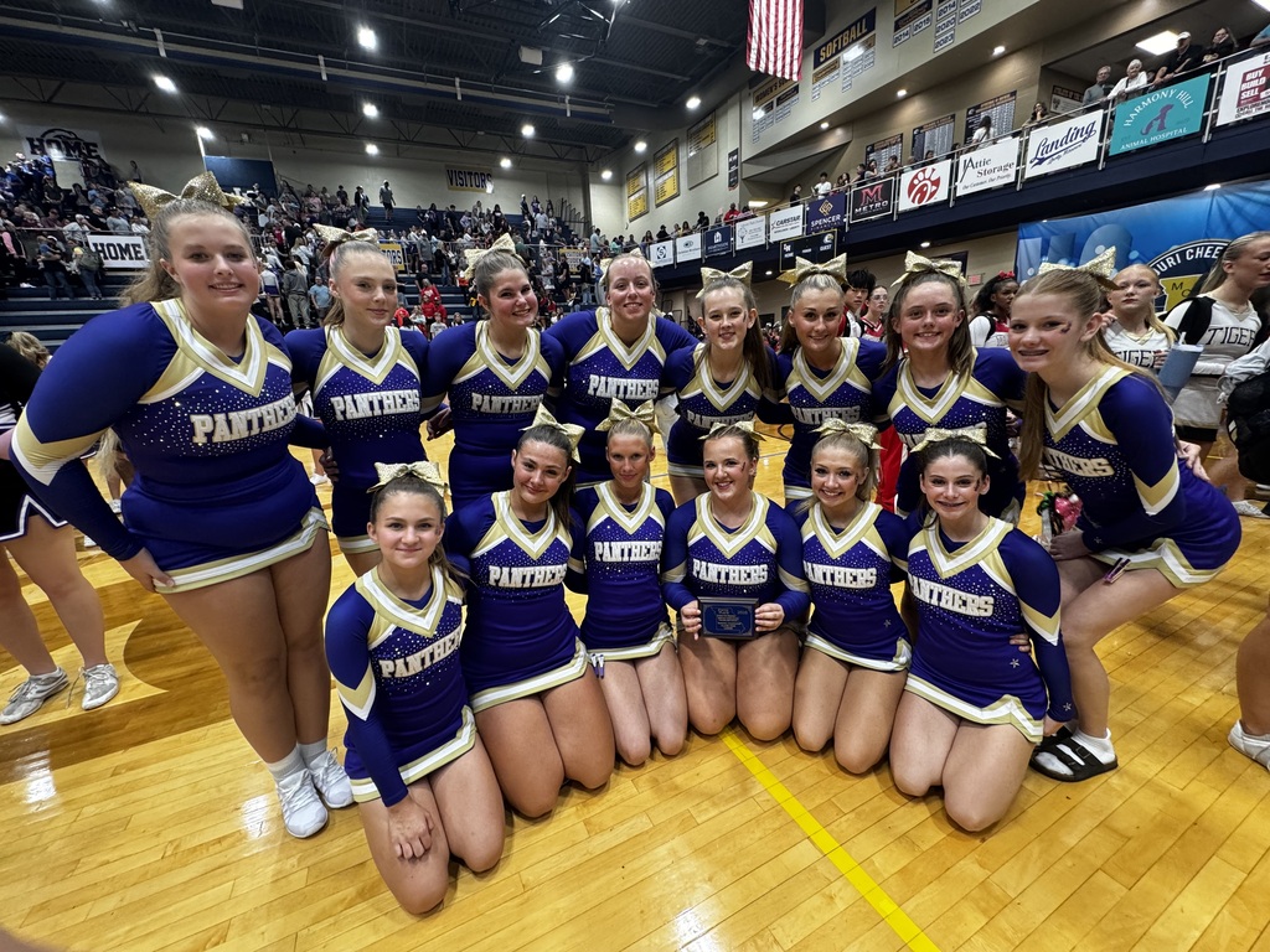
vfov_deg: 85.7
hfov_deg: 102.1
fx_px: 514
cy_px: 476
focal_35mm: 14
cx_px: 635
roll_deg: +3.1
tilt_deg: -14.6
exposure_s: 1/99
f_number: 2.2
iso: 250
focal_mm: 2.22
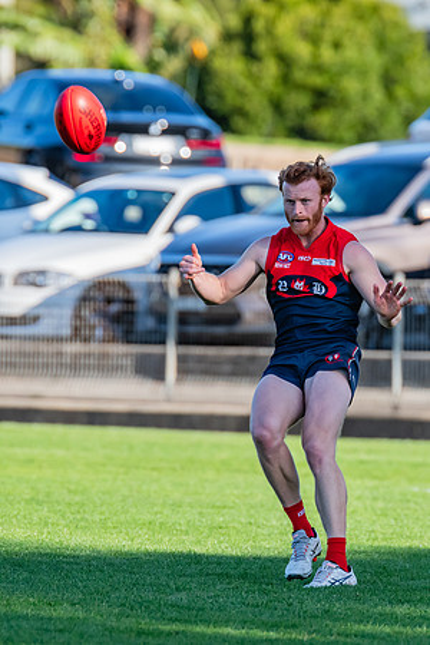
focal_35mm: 710
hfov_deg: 1.9
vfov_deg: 2.9
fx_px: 12718
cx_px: 280
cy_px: 346
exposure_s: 1/1600
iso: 800
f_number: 5.6
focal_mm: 420
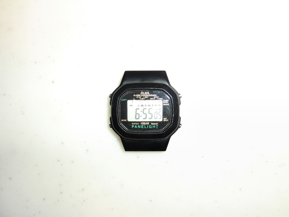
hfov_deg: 63.4
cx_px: 144
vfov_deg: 49.7
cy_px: 108
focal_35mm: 28
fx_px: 234
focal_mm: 5
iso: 125
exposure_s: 1/40
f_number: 3
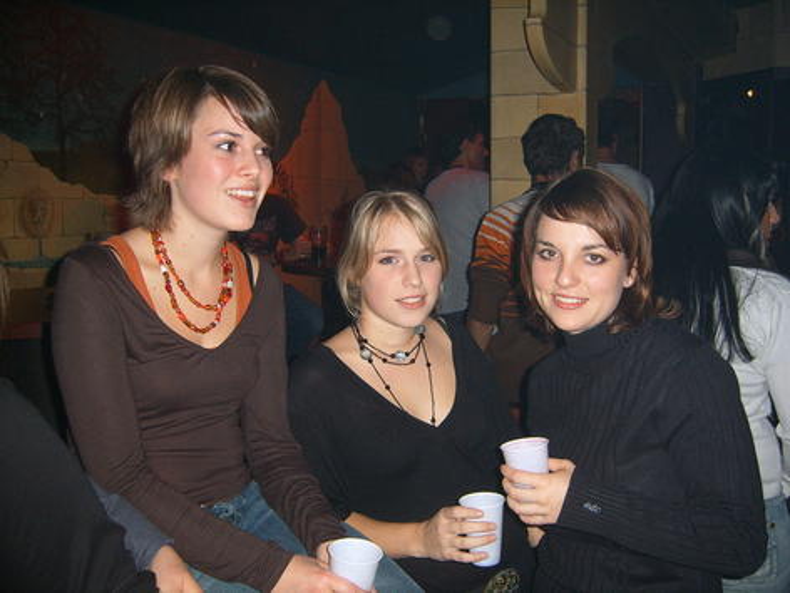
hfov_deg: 52.6
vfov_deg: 40.7
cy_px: 296
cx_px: 395
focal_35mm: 35
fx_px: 799
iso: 100
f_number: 2.8
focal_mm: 5.8
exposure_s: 1/30
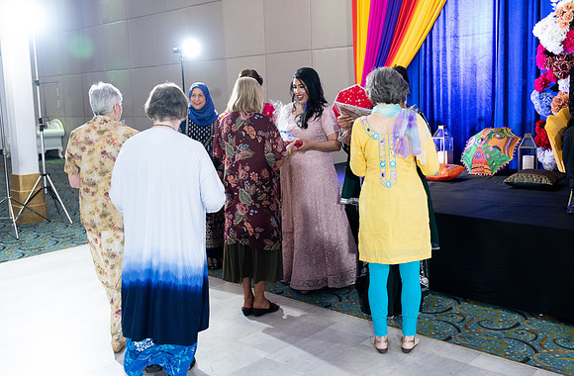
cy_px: 163
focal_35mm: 37
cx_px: 283
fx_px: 594
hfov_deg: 51.6
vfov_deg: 35.1
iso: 2000
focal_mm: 33
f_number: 3.2
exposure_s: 1/125
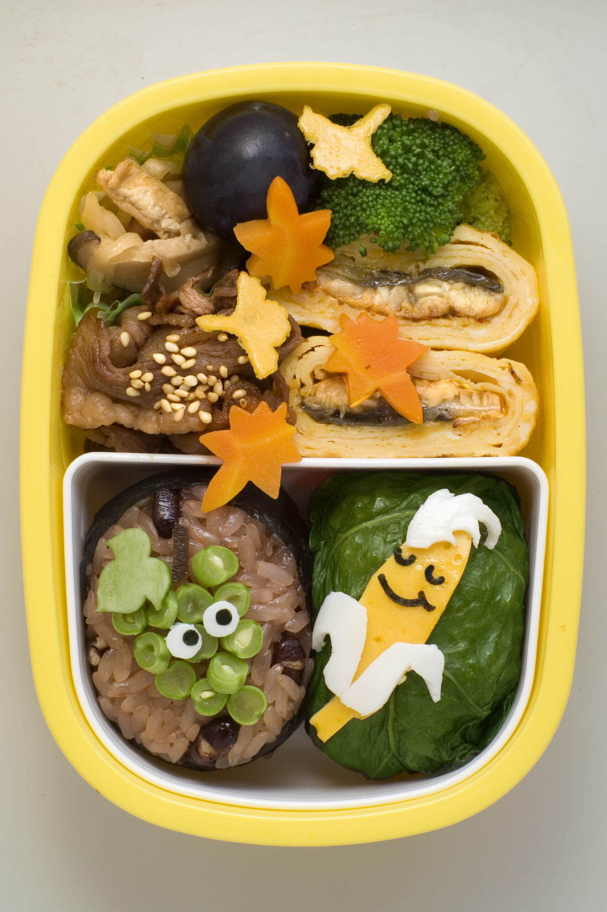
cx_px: 304
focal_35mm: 75
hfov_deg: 18.1
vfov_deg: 27.0
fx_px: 1900
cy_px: 456
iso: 100
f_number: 18
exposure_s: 1/6
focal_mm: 50
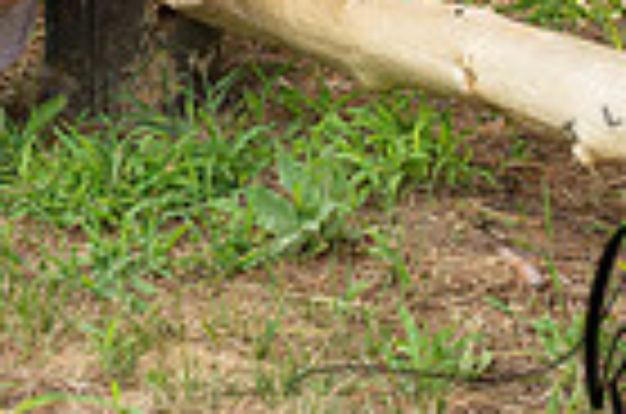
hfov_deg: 7.0
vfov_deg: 4.6
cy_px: -241
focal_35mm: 293
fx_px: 5083
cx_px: -207
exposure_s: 1/200
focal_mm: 70
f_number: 5.6
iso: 400
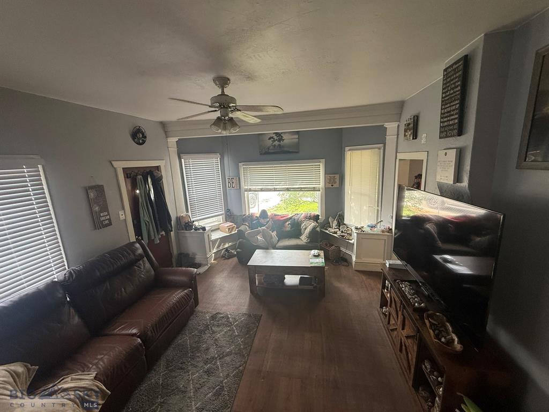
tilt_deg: -12.5
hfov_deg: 102.1
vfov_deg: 85.7
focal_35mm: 14
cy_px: 206
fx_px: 222
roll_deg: +3.7
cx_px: 274
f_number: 2.2
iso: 160
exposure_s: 1/99
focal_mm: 2.22
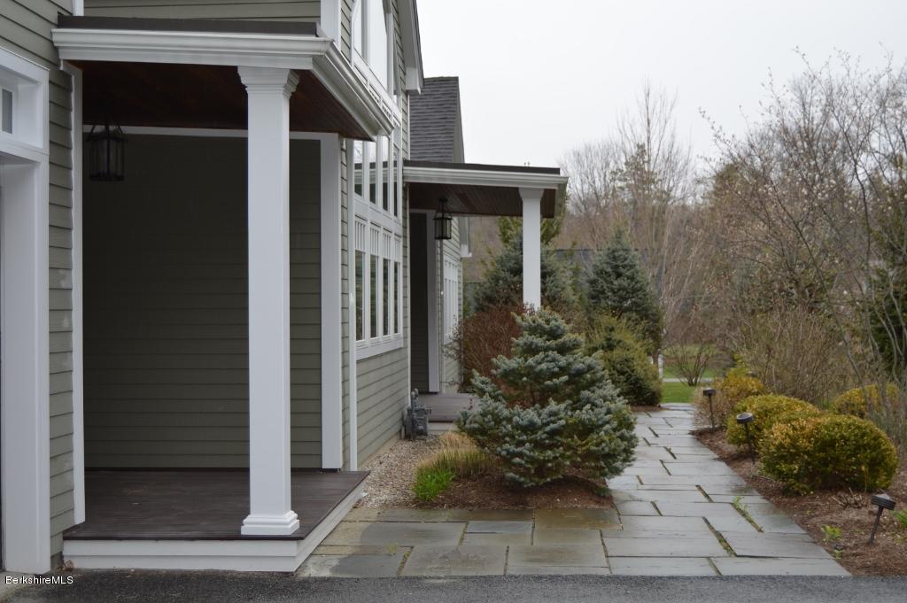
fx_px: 1284
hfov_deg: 38.9
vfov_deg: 26.4
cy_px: 302
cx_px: 454
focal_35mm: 51
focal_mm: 34
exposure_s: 1/160
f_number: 4.5
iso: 100
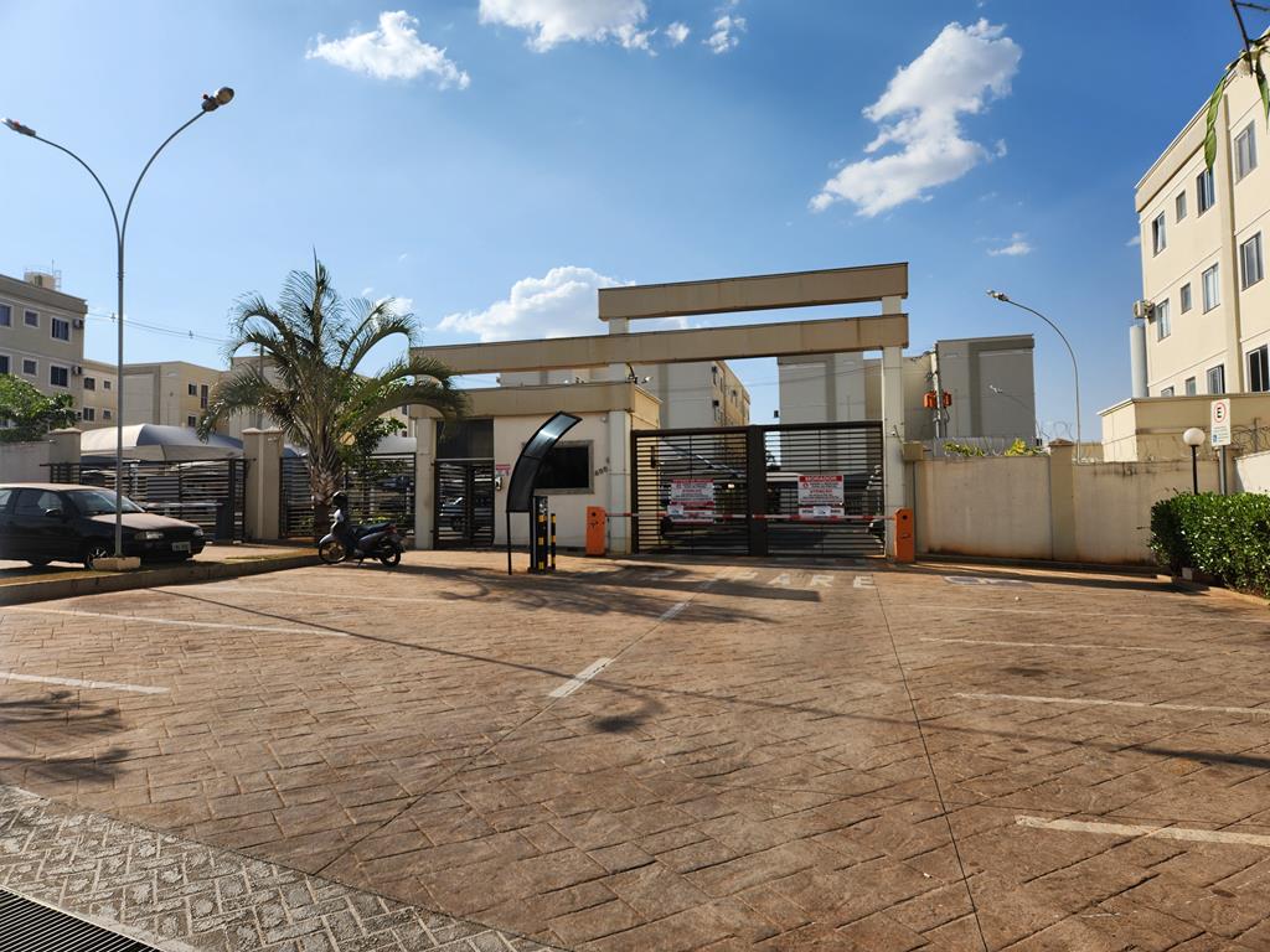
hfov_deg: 73.9
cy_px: 476
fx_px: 844
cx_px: 635
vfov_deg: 58.9
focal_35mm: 23
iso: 20
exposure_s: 1/2476
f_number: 1.8
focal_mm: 5.4
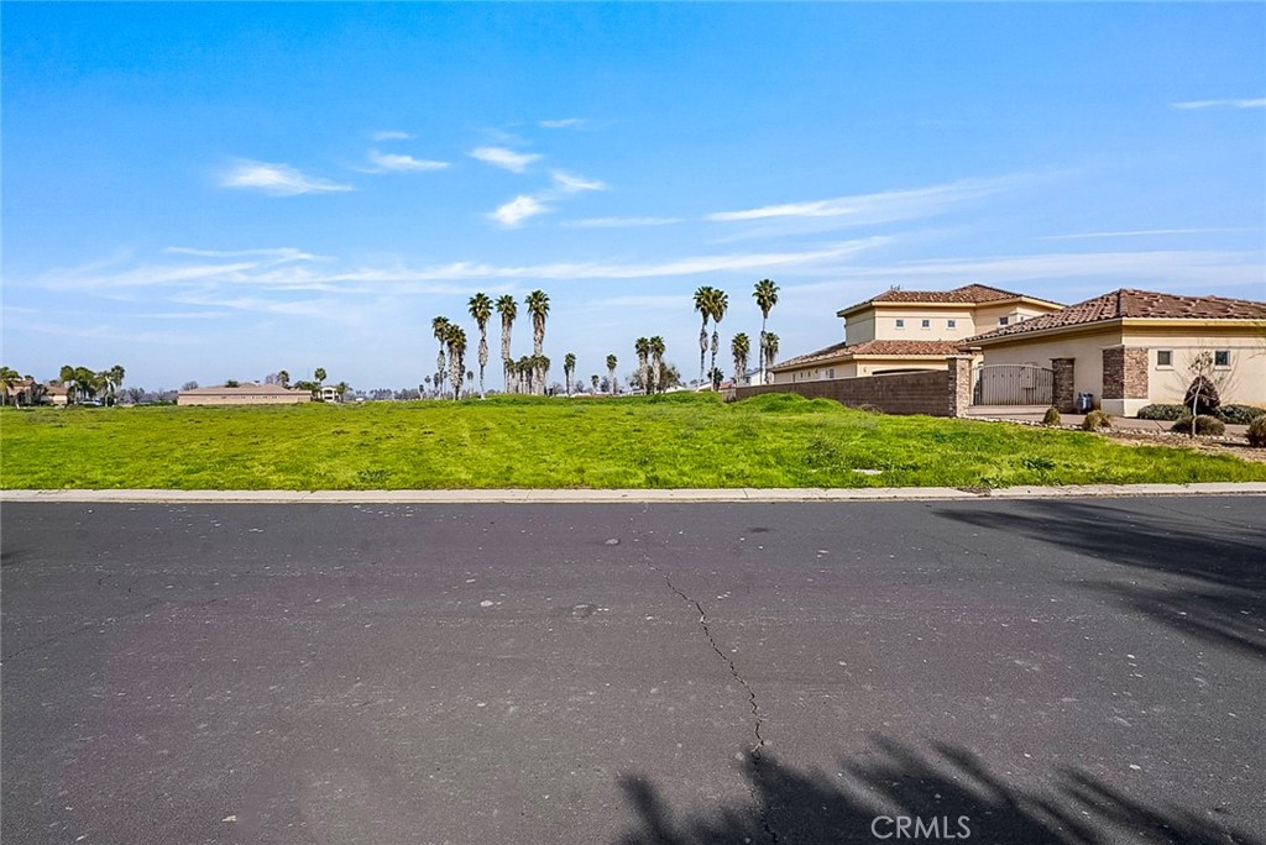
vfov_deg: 73.8
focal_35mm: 16
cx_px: 633
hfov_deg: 96.7
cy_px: 422
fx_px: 563
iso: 160
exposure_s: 1/400
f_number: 9
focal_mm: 16
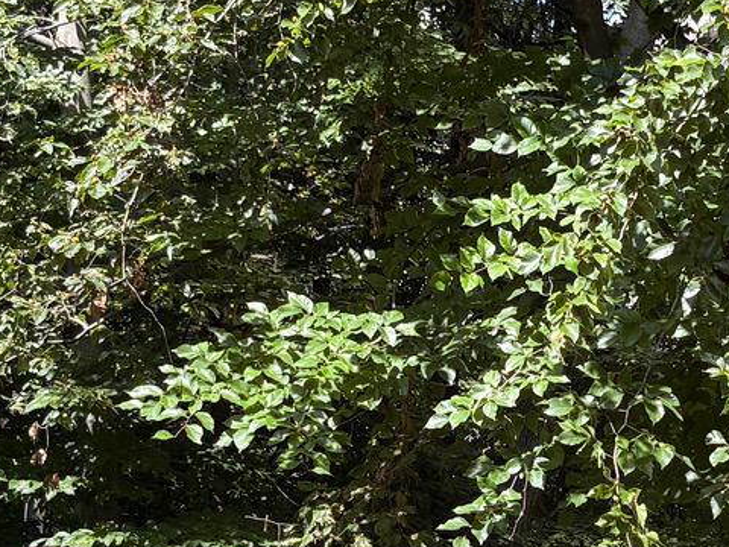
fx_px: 2338
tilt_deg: +0.7
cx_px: 541
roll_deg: -1.9
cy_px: 346
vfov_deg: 13.3
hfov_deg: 17.6
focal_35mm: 111
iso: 64
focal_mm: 5.96
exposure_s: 1/973
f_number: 1.6
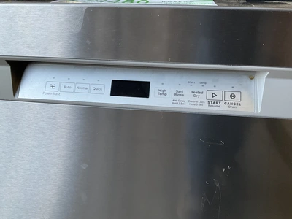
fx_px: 245
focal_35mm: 29
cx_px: 146
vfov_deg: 48.2
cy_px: 110
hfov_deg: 61.7
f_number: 1.8
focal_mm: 3
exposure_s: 1/60
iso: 100
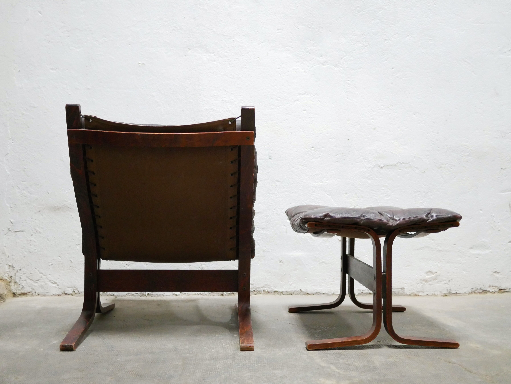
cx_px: 256
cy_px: 192
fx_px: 591
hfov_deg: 46.8
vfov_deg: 36.0
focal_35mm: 40
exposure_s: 1/60
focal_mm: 20
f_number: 1.7
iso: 2500
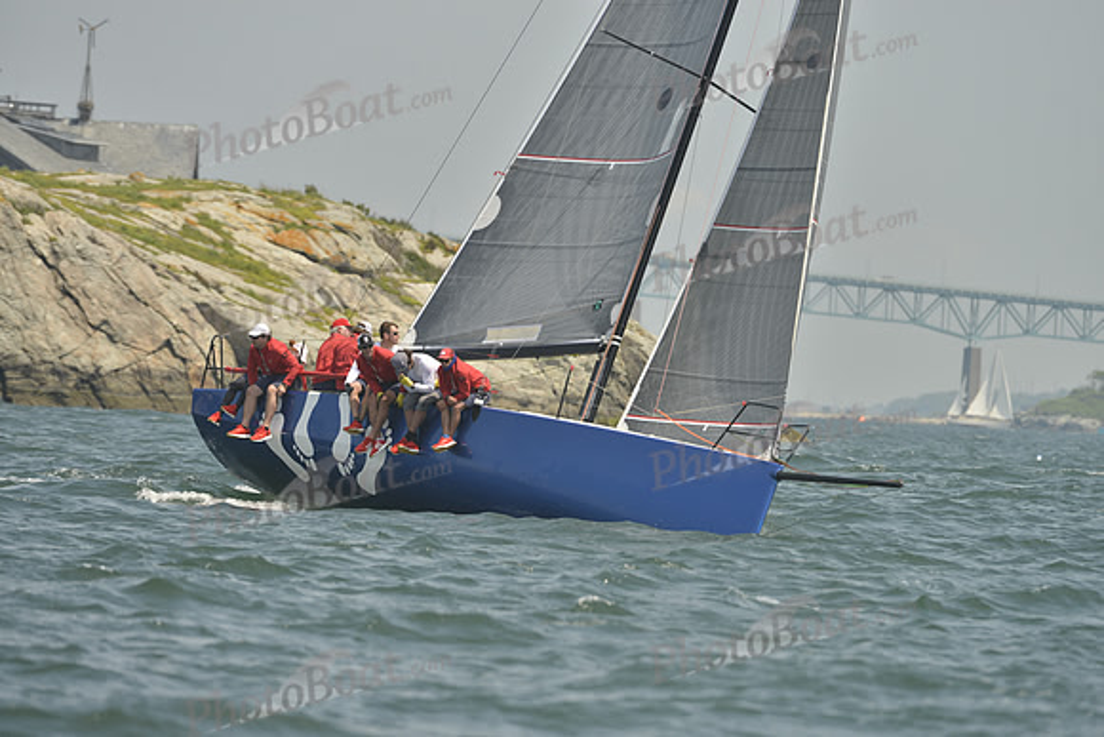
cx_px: 552
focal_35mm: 400
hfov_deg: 5.2
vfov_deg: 3.4
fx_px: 12269
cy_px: 368
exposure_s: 1/1000
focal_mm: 400
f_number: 7.1
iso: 280
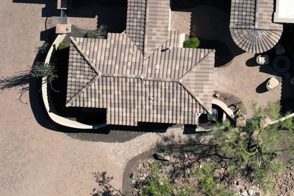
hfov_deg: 18.3
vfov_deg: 12.4
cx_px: 308
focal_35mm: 108
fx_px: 882
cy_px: -24
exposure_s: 1/2500
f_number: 2.8
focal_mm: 12.29
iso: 120
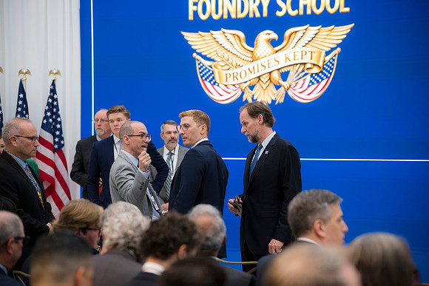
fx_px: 1108
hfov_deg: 21.9
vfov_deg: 14.7
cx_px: 214
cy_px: 143
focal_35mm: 93
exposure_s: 1/200
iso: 720
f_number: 2.8
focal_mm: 93
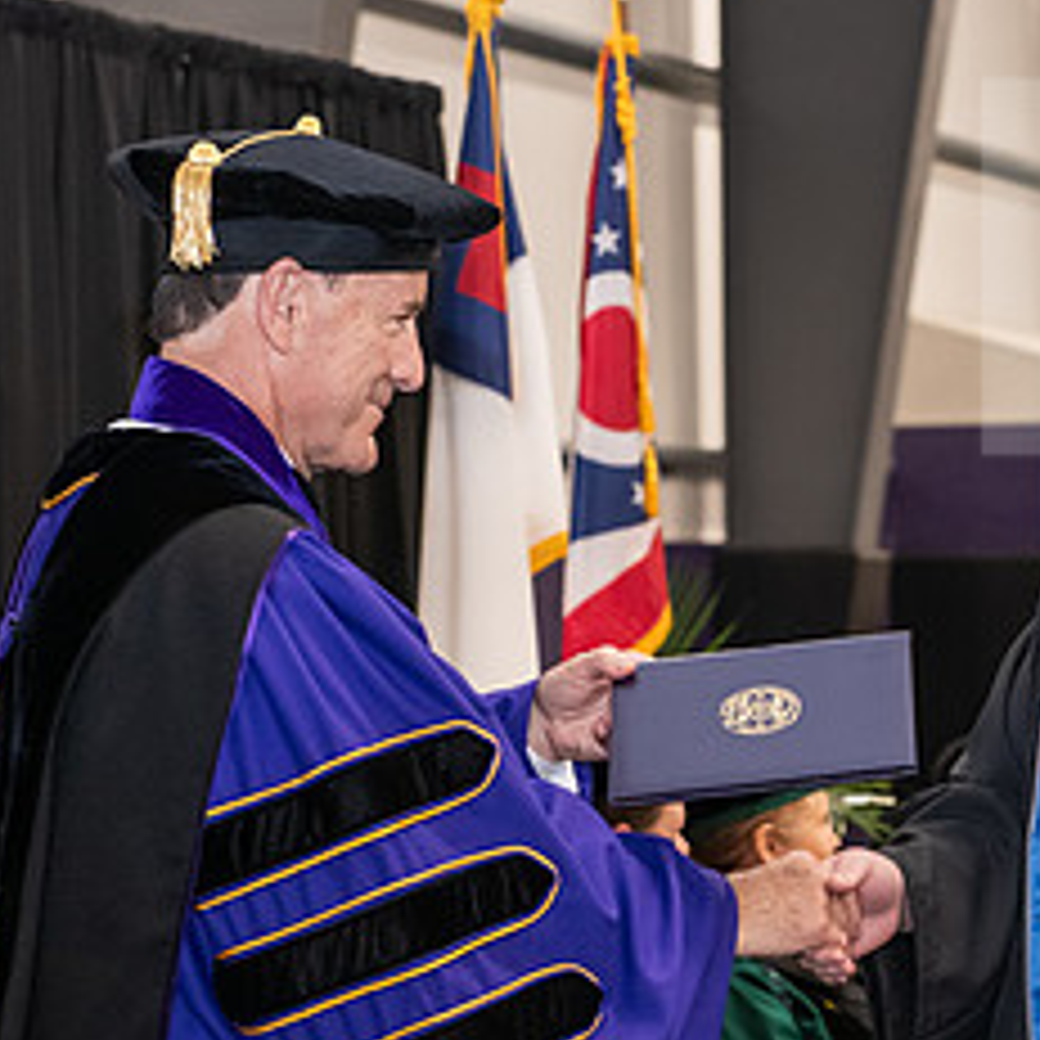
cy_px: 624
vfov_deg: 12.4
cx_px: 846
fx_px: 4793
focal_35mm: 141
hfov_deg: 12.3
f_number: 5
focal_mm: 66
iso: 2500
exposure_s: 1/125
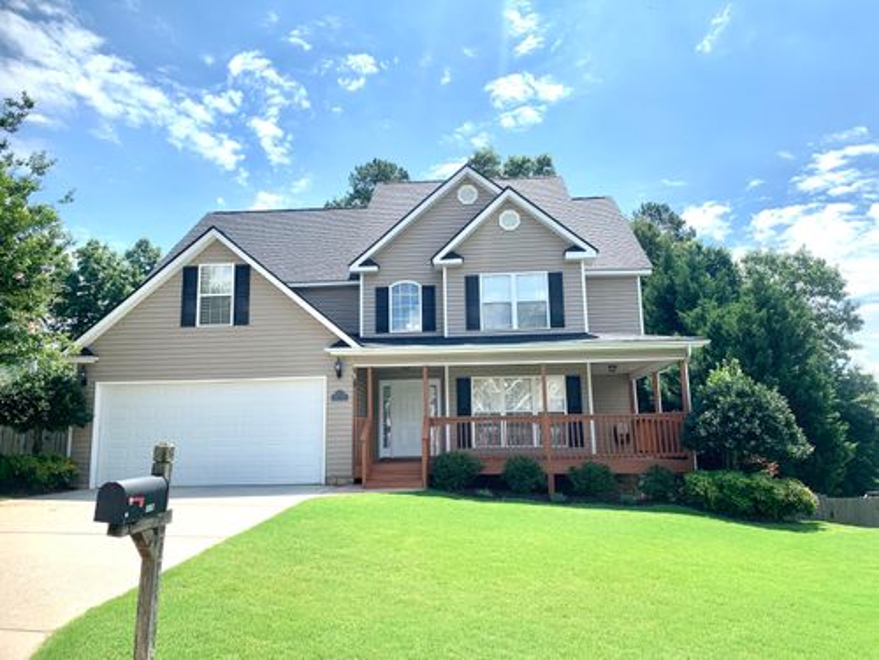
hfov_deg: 67.3
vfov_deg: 53.1
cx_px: 440
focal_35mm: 26
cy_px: 330
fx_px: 660
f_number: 1.8
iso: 25
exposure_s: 1/2257
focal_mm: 4.25
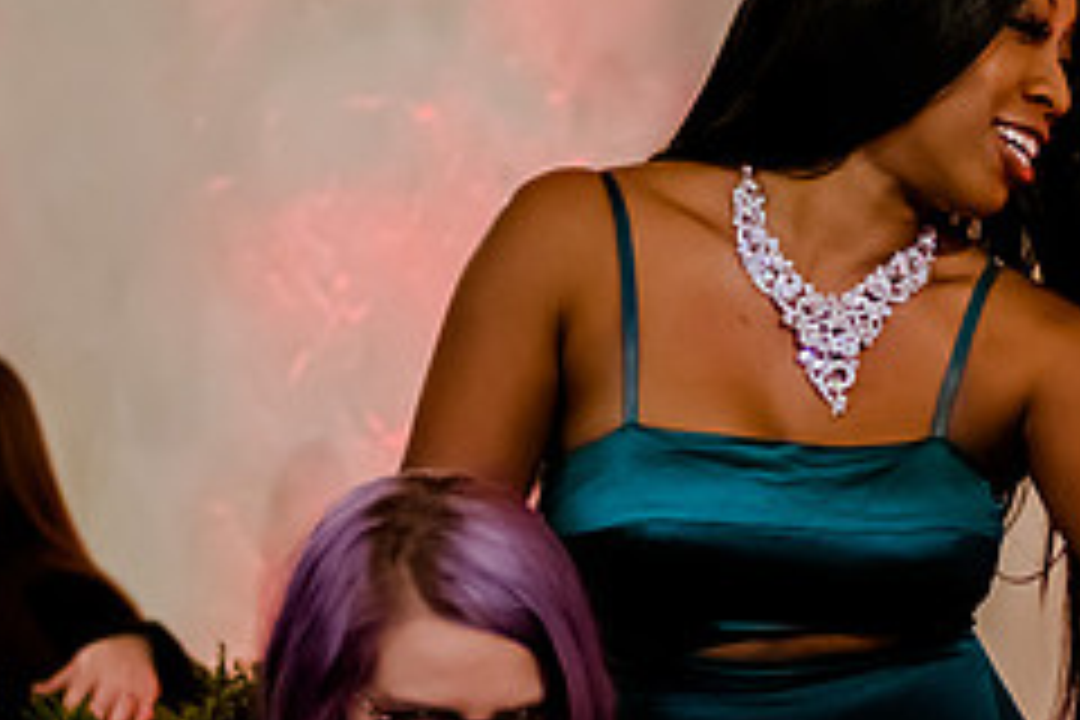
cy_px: 556
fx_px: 11429
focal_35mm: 381
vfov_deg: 3.6
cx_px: 1161
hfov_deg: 5.4
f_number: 2.8
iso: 4000
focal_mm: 105
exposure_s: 1/125
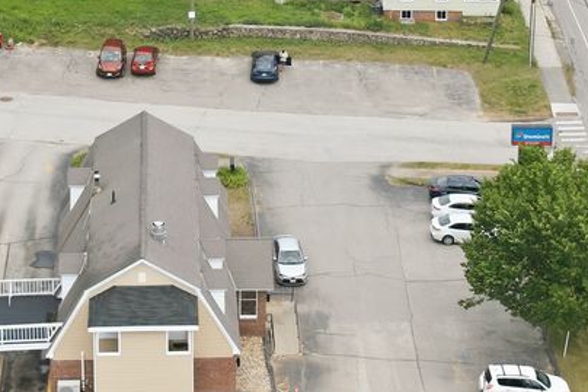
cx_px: 227
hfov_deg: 18.4
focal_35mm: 111
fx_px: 1812
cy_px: -52
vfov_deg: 12.1
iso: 100
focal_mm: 14.4
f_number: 2.8
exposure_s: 1/500
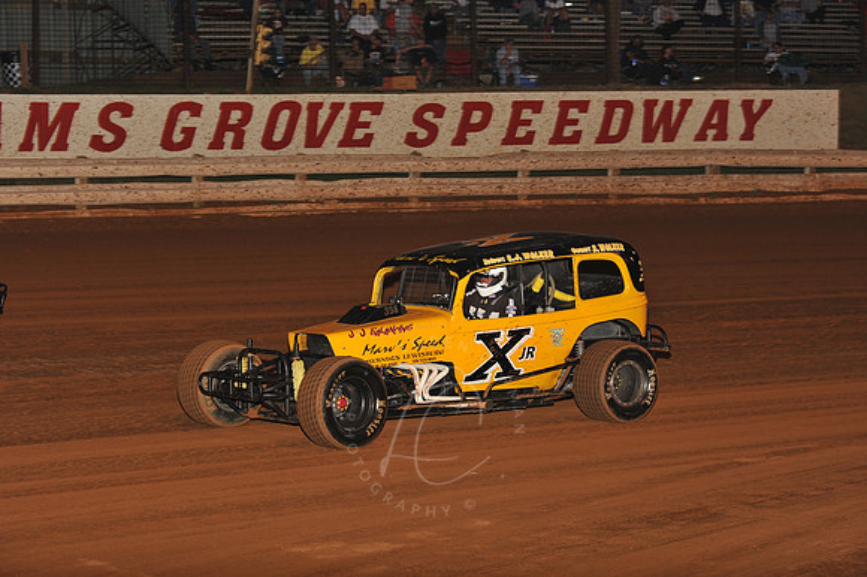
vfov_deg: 14.8
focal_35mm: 92
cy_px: 288
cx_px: 434
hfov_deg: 22.2
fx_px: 2214
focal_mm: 92
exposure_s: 1/320
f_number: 6.3
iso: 800
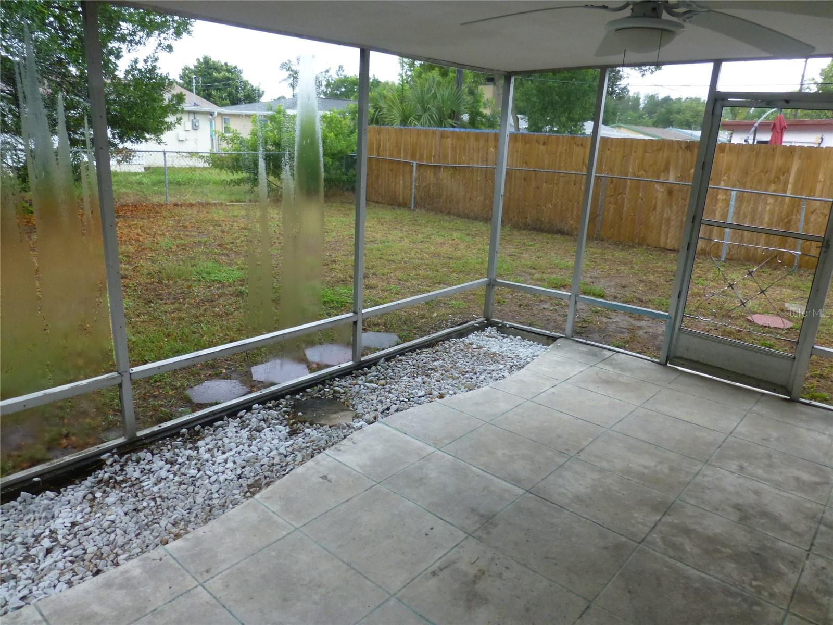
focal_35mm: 24
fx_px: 578
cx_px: 416
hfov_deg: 71.6
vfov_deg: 56.8
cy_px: 312
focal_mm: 4.3
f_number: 3.3
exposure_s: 1/125
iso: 250
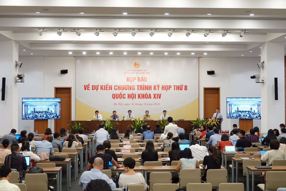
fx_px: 349
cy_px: 96
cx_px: 143
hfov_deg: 44.5
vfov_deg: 30.5
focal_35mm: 44
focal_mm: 16.31
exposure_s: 1/200
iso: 1250
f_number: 3.2
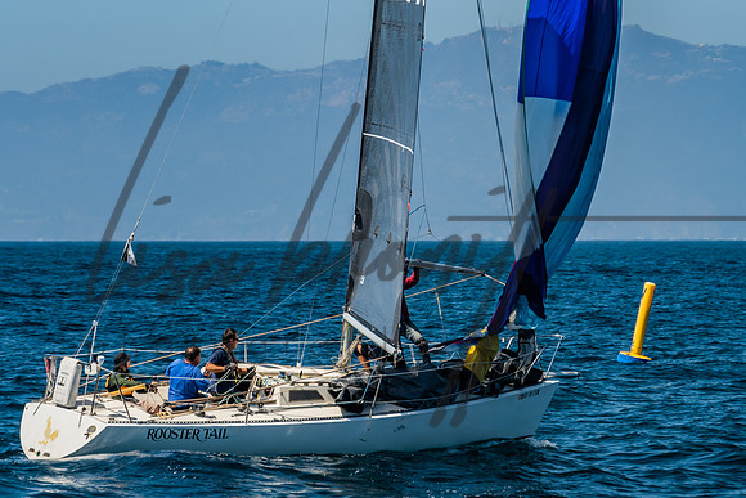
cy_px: 145
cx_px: 367
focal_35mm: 246
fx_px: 5108
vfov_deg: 5.6
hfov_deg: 8.4
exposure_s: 1/400
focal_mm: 130
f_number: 6.3
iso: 160
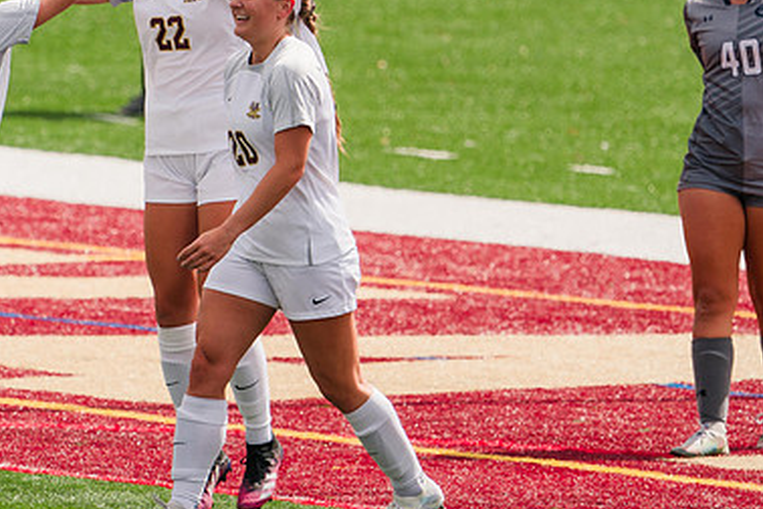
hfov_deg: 1.8
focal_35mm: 1122
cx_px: 307
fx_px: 23778
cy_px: 100
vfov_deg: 1.2
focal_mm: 600
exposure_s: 1/1600
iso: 320
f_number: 6.3
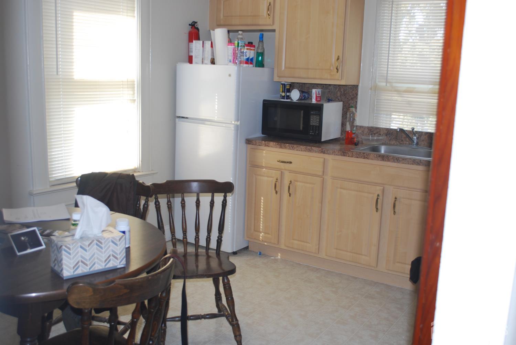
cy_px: 172
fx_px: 517
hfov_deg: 53.1
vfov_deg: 37.0
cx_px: 258
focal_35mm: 36
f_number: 4.2
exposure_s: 1/60
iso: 200
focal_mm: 24
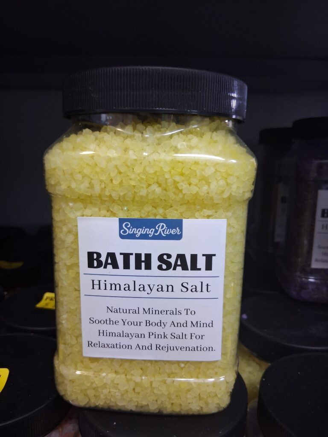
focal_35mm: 26
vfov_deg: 67.3
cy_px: 218
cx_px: 164
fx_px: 328
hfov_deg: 53.1
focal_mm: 3.98
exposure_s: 1/33.3
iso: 400
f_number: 1.8
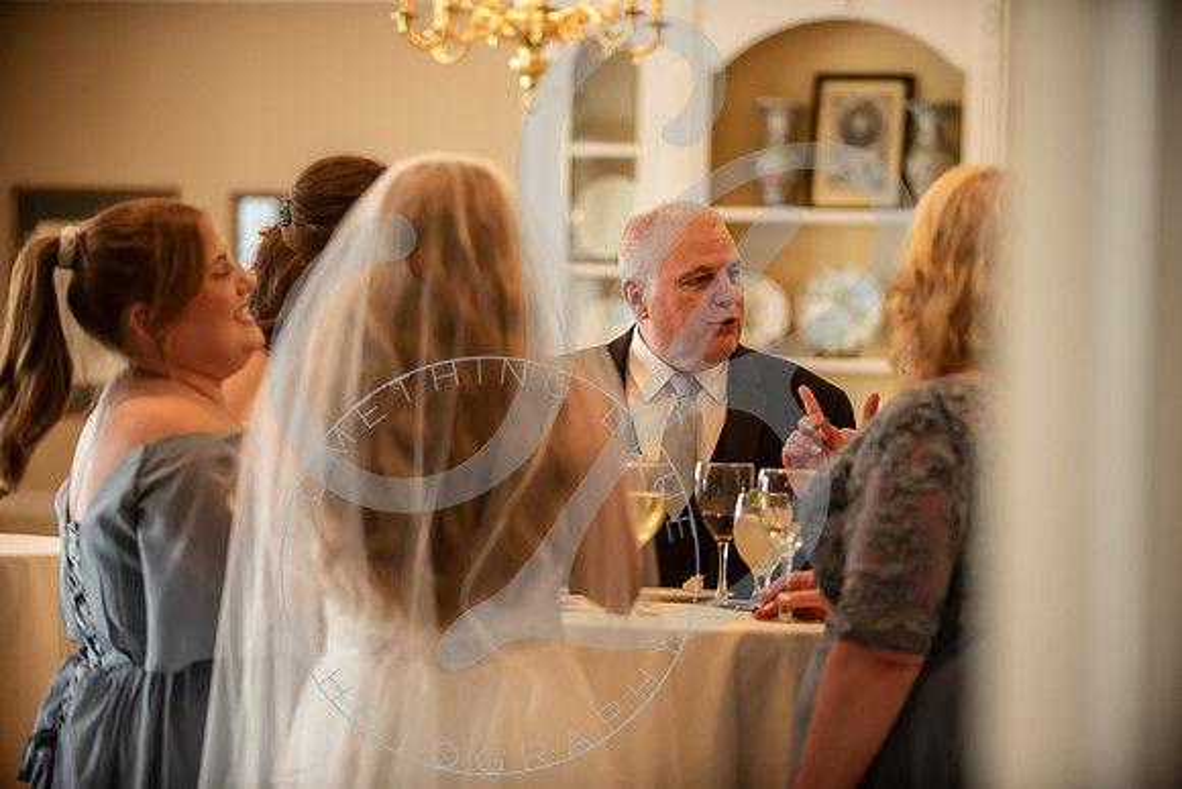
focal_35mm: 116
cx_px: 591
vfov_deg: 11.8
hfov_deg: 17.6
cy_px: 394
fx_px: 3809
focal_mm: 116
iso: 1000
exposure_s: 1/250
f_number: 2.8
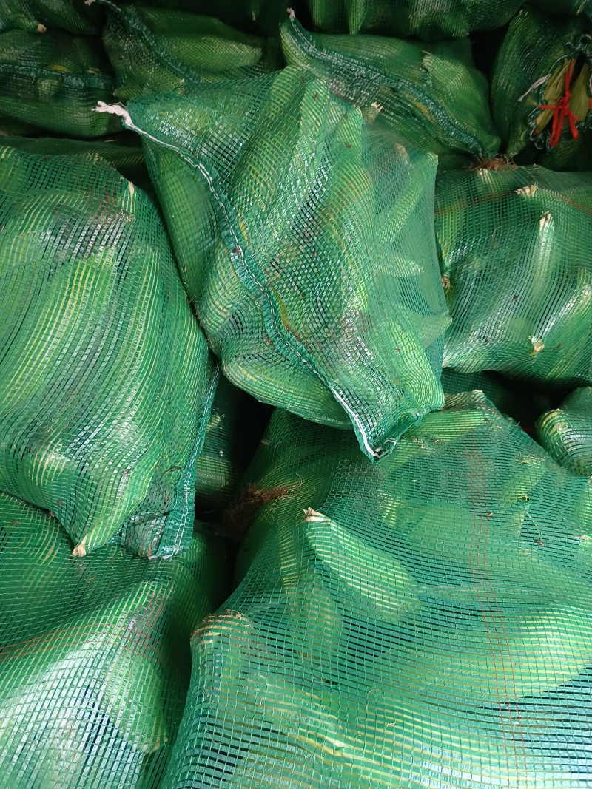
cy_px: 394
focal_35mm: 23
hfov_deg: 58.9
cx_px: 296
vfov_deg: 73.9
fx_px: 525
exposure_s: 1/50
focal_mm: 5.59
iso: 913
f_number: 1.88
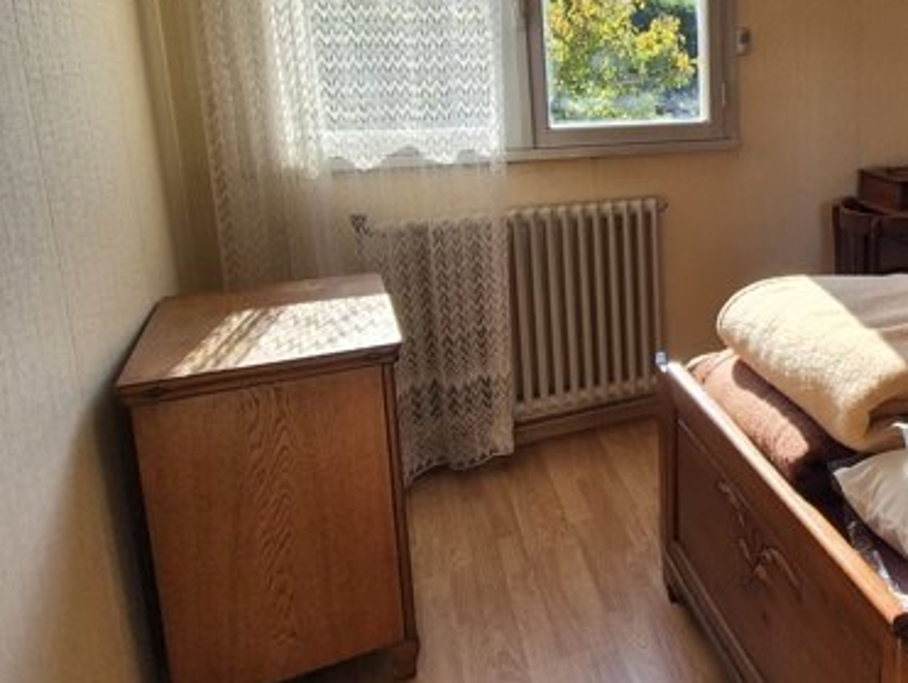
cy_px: 208
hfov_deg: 52.1
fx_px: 735
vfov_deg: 48.7
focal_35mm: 28
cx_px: 884
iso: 50
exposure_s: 1/548
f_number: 2.2
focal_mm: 2.2
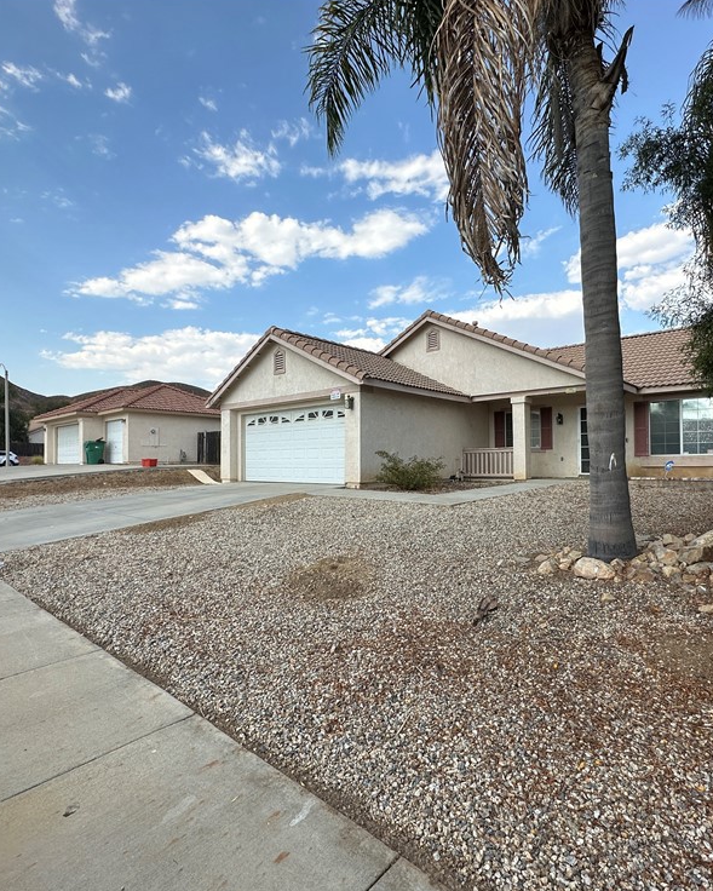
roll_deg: -0.3
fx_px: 501
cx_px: 376
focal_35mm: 19
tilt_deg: +1.7
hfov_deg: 70.8
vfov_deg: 83.3
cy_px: 456
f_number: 2.2
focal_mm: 2.22
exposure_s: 1/1575
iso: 50
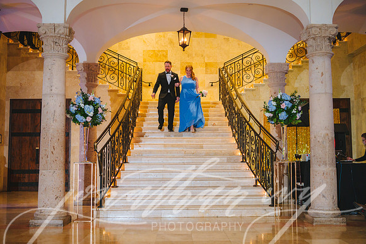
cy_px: 122
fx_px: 406
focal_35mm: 40
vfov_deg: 33.4
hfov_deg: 48.5
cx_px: 183
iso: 3200
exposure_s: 1/100
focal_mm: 40
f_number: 2.8
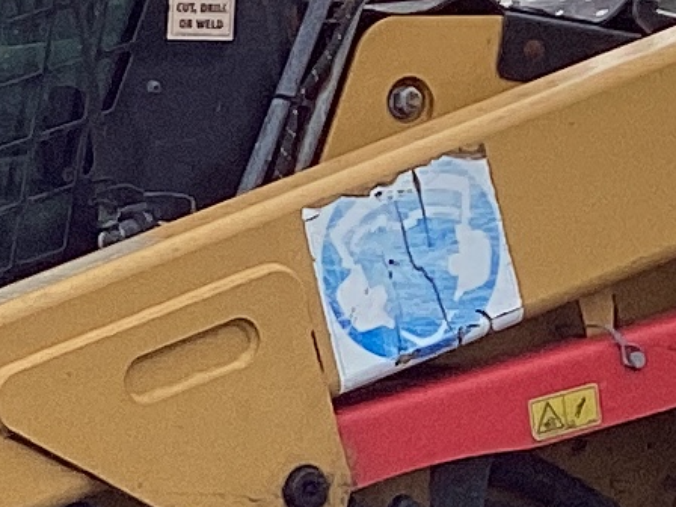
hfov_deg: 8.2
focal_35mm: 226
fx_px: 4413
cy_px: 824
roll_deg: +1.2
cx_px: -869
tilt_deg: -8.7
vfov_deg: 6.5
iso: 25
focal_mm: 3.3
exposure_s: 1/326
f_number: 2.4
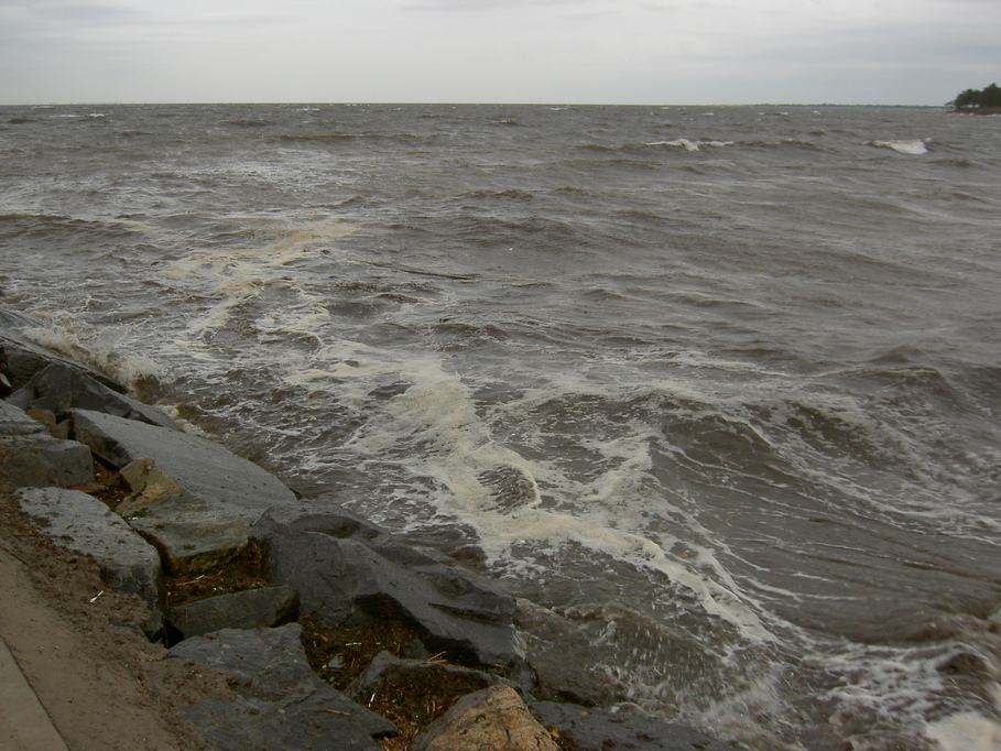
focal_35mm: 34
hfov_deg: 54.0
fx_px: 983
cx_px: 500
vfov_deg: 41.8
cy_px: 376
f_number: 2.8
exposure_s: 1/60
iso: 50
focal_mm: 5.6
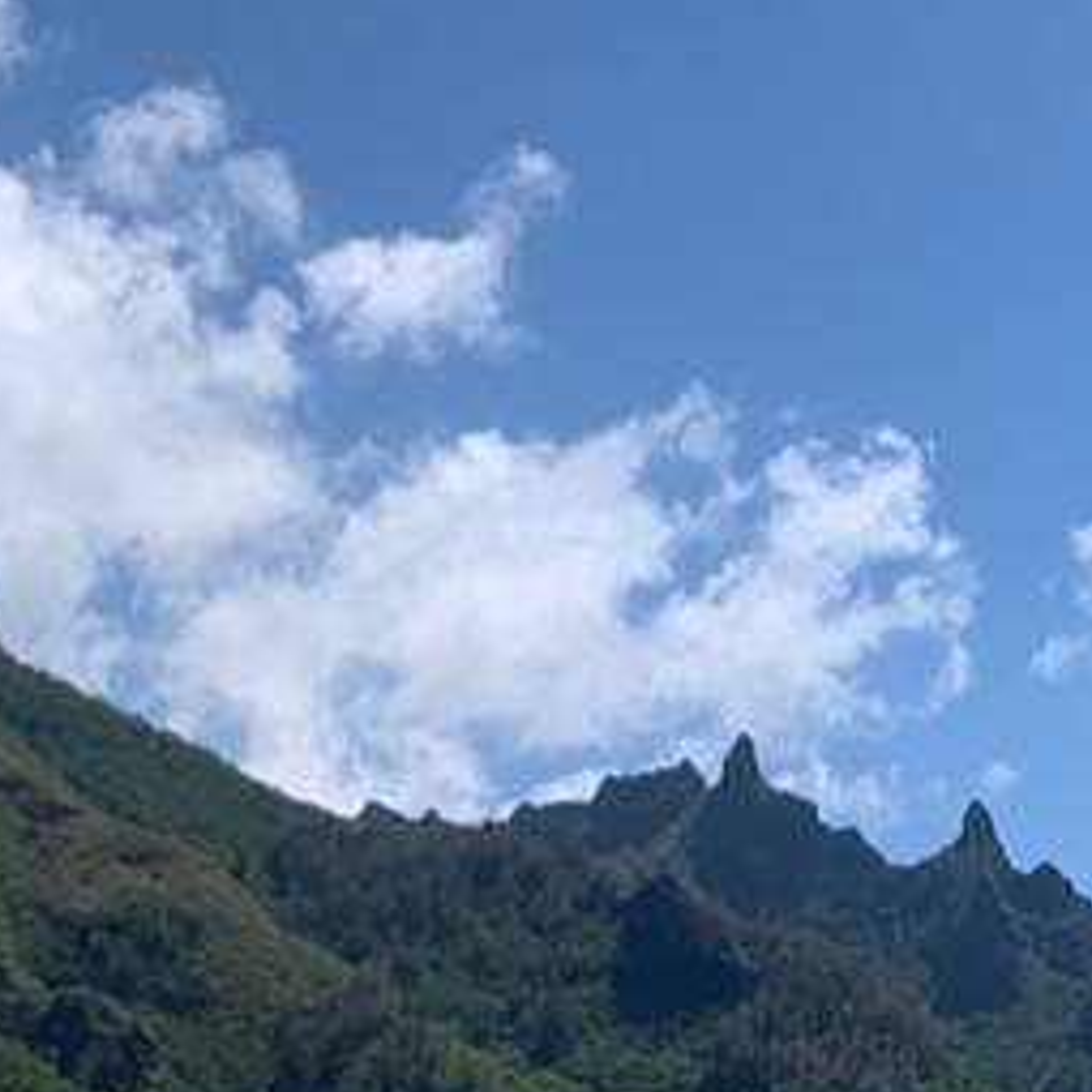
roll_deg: +0.9
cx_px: 471
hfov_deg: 17.6
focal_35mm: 99
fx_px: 3533
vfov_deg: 16.6
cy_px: 1407
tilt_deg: +0.5
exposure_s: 1/3185
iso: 25
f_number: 1.8
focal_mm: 4.25
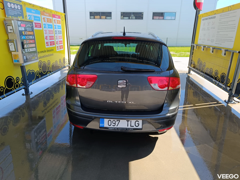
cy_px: 90
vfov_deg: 56.8
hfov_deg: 71.6
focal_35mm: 24
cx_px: 120
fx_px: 166
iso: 52
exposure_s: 1/100
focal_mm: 6.14
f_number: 1.65
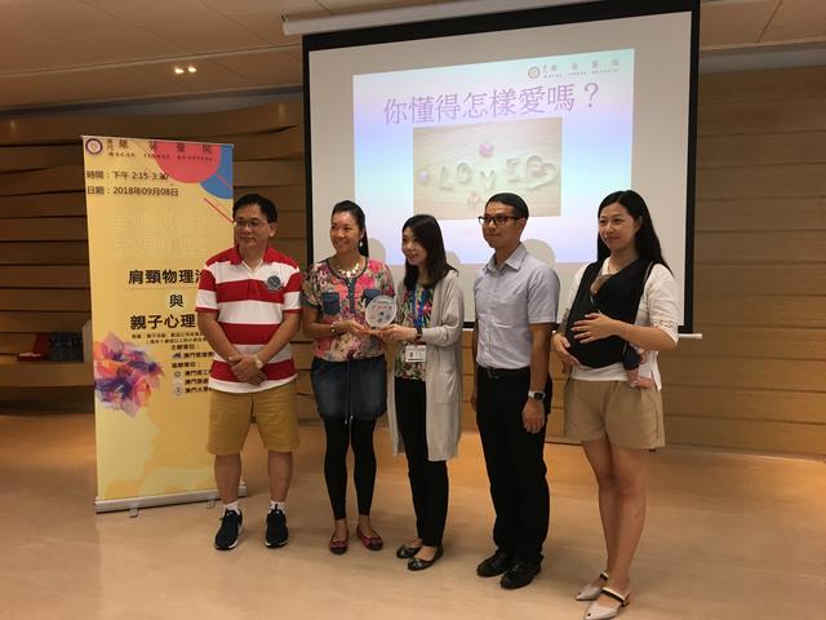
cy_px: 310
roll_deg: -0.7
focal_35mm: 29
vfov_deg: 48.2
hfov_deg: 61.7
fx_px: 692
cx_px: 413
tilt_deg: -3.8
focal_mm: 4.15
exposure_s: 1/33
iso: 50
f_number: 2.2
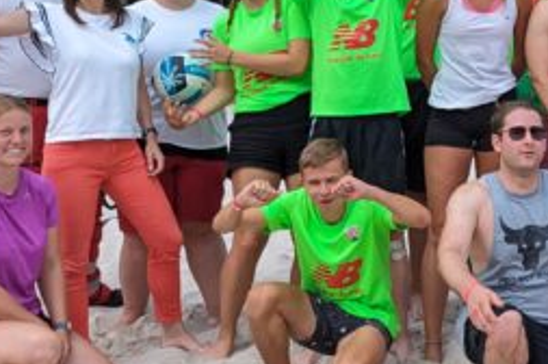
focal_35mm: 76
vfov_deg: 17.5
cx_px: 598
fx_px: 1155
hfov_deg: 24.9
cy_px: 4
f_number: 1.85
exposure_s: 1/760
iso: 47
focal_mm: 6.81
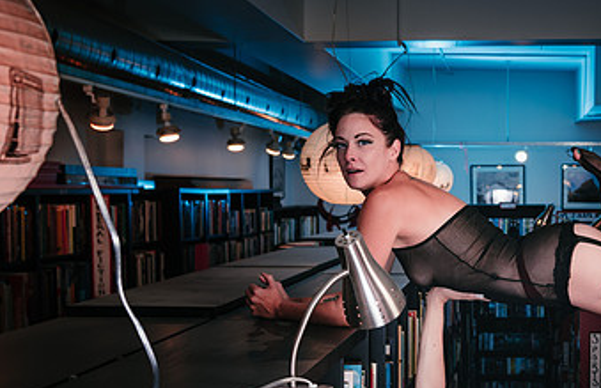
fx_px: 1124
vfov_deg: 19.5
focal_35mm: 68
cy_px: 265
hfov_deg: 29.1
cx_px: 497
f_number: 5
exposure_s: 1/160
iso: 200
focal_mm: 38
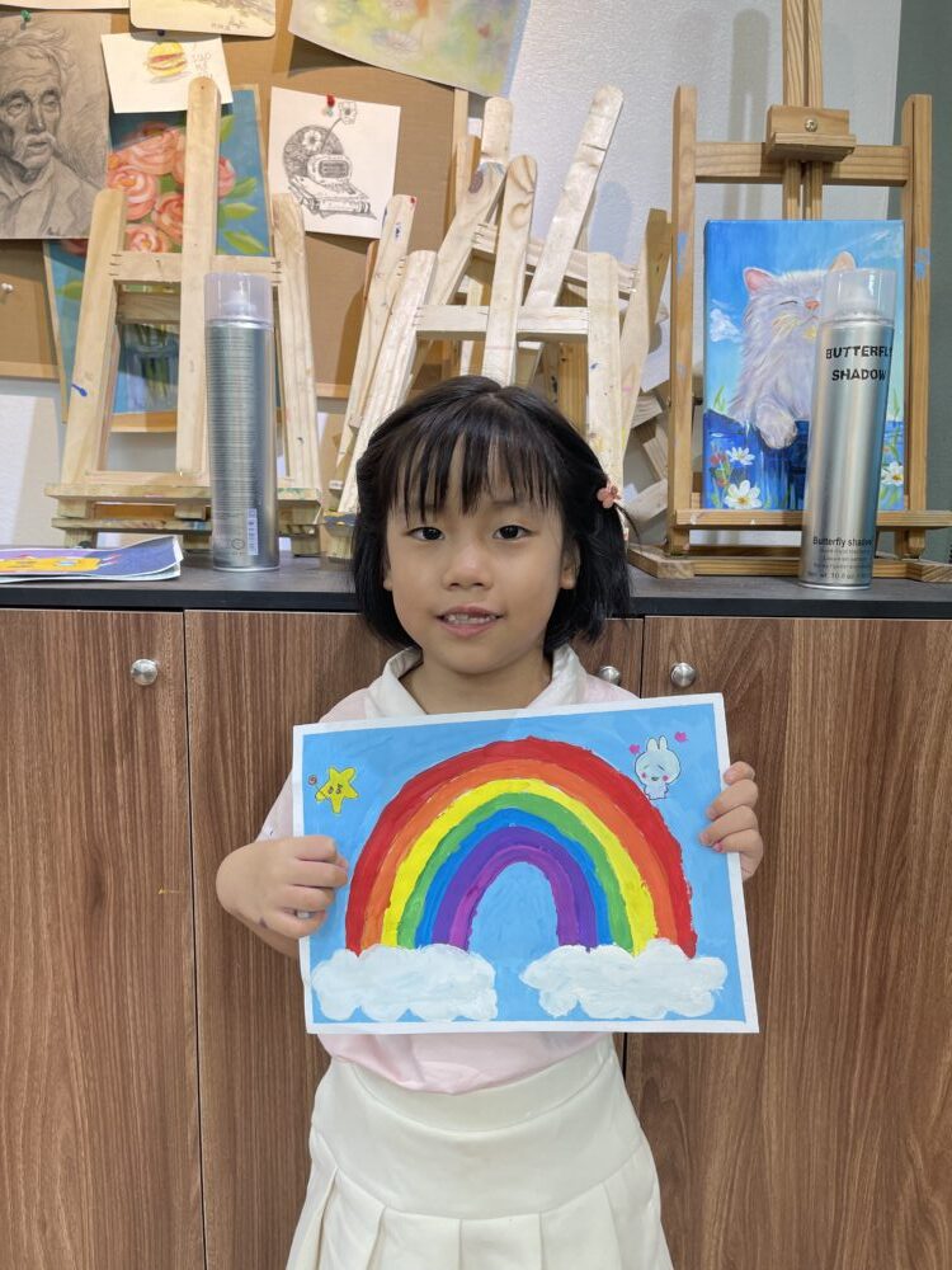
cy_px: 635
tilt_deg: -9.1
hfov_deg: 54.9
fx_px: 917
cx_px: 476
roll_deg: -1.1
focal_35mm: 25
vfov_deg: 69.4
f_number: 1.6
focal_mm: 5.1
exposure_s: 1/100
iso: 80
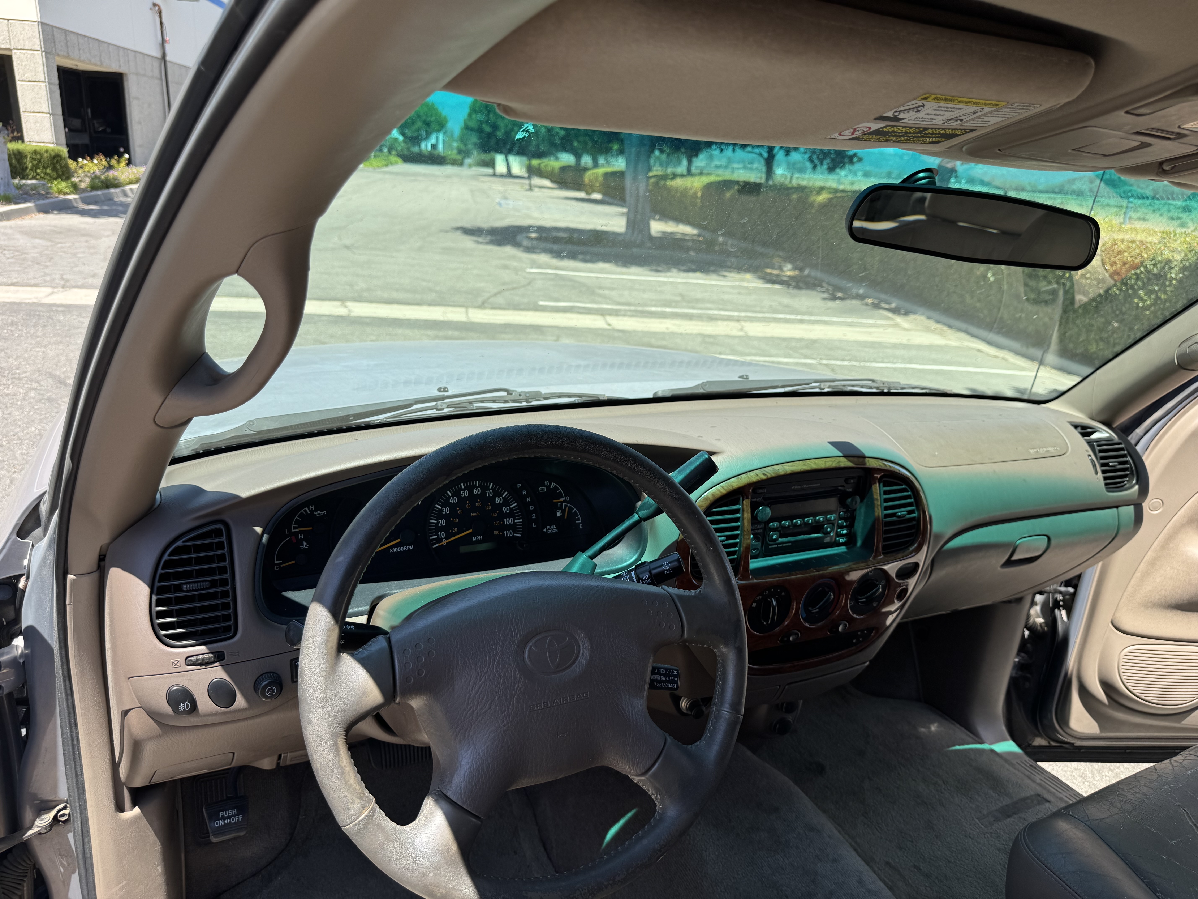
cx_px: 599
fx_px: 831
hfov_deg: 71.6
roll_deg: -4.4
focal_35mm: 24
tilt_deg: -19.8
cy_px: 450
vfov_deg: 56.8
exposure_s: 1/1395
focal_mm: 6.76
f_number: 1.78
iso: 80
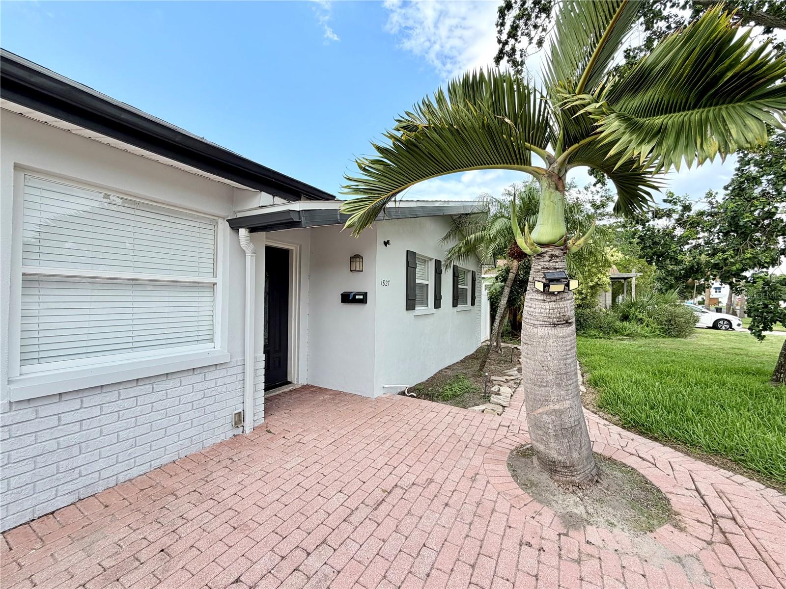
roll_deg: -1.2
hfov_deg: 102.1
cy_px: 294
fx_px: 318
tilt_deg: +0.5
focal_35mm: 14
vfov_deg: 85.7
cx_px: 393
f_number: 2.2
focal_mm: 2.22
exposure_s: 1/502
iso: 40
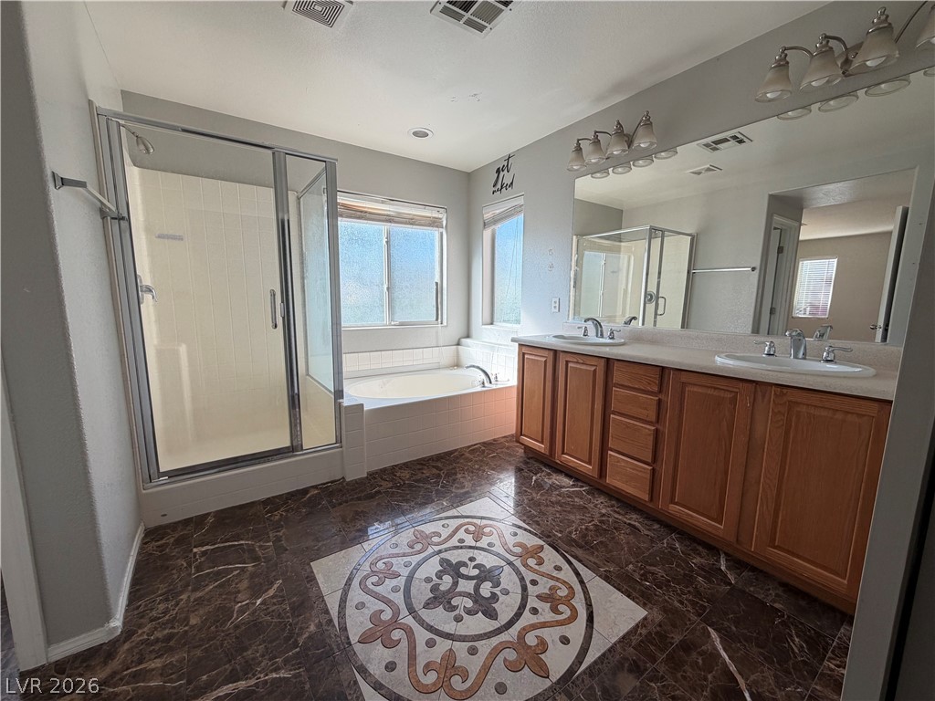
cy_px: 350
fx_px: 378
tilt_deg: -8.5
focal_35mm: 14
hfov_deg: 102.1
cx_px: 468
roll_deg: -0.8
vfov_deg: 85.7
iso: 40
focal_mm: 2.22
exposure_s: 1/134
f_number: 2.2
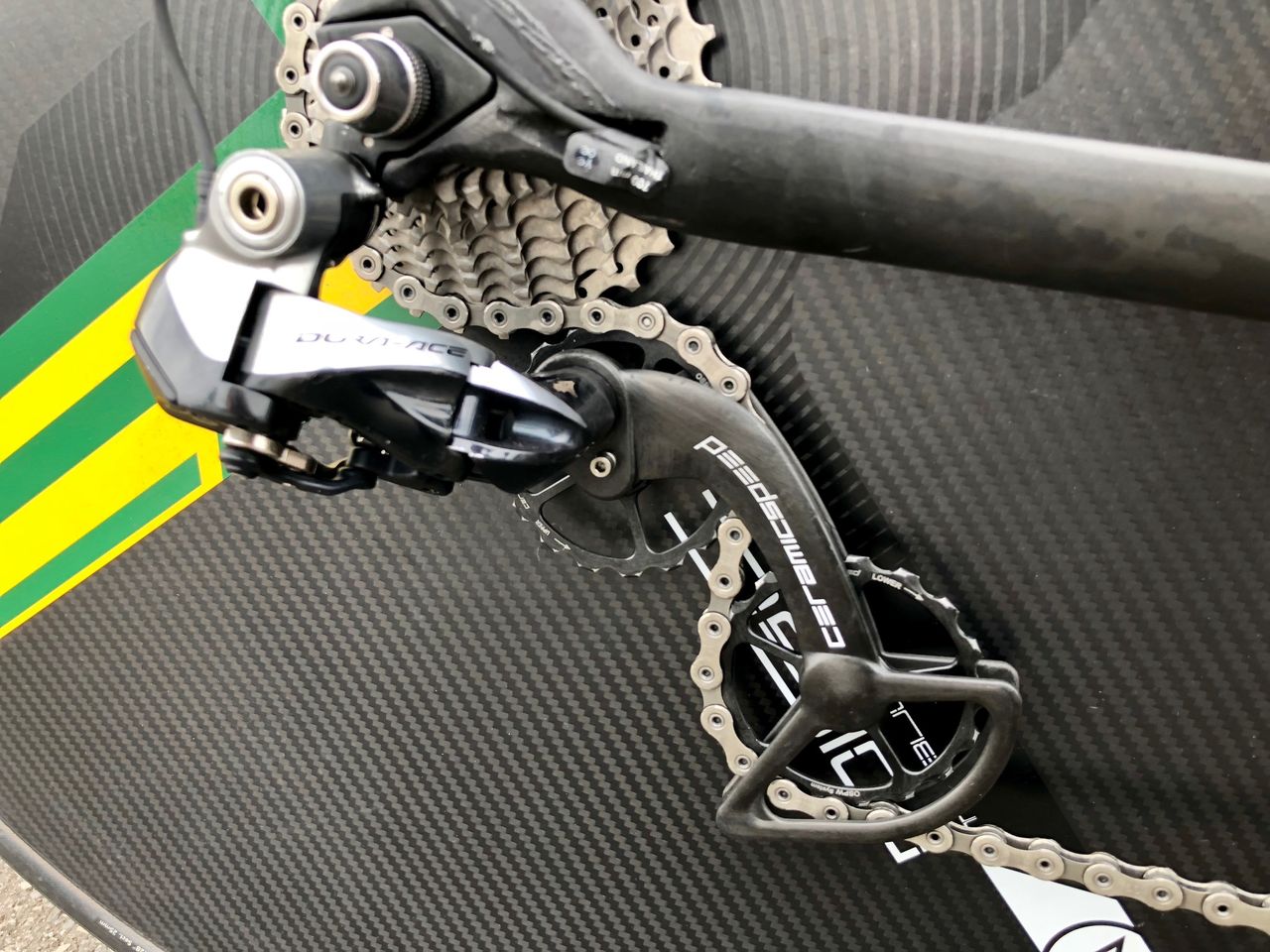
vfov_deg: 49.7
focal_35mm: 28
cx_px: 635
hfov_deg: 63.4
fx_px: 1027
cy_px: 476
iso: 50
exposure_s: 1/120
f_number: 1.8
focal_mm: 3.99
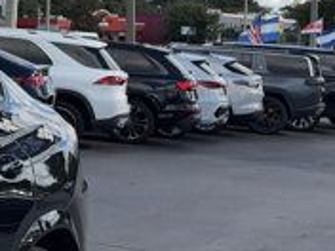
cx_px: -510
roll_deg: -3.0
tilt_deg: +0.7
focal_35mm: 140
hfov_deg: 11.3
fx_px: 1355
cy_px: 8
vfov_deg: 10.5
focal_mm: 6.93
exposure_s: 1/4329
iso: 64
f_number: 1.8
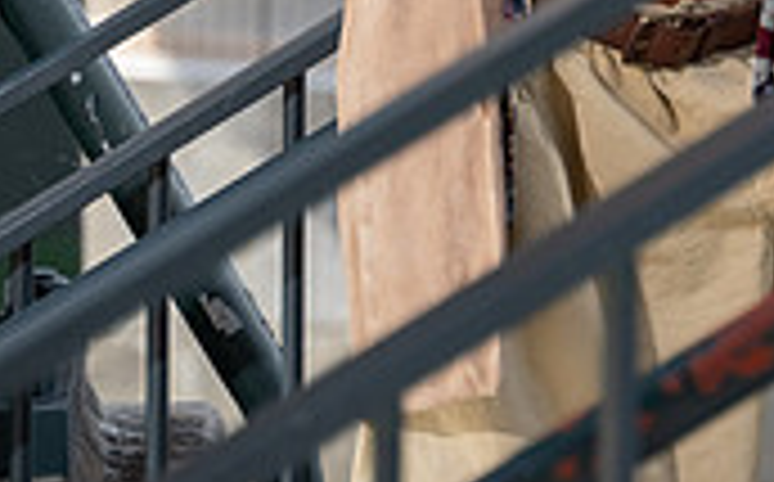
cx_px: 670
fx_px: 4213
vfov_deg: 6.5
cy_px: -225
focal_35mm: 200
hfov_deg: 10.4
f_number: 2.8
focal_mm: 75
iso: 400
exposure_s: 1/800
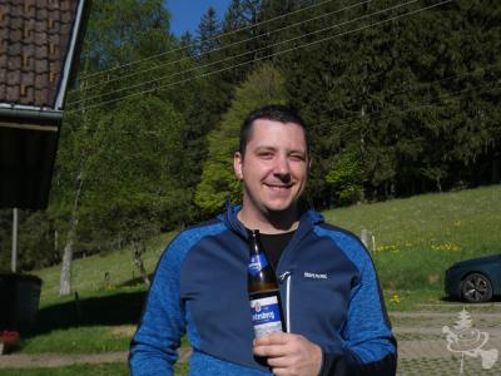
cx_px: 250
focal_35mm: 50
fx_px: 724
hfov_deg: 38.2
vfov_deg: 29.1
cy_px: 188
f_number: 3.9
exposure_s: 1/1300
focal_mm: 9
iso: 80
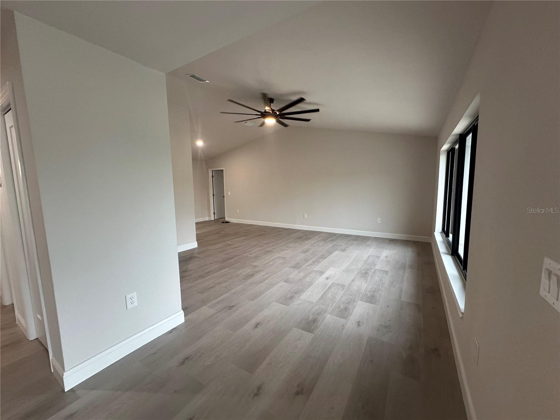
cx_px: 280
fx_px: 226
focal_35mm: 14
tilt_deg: -5.9
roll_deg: +1.0
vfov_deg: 85.7
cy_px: 210
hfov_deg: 102.1
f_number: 2.2
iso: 320
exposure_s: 1/120
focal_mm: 2.22
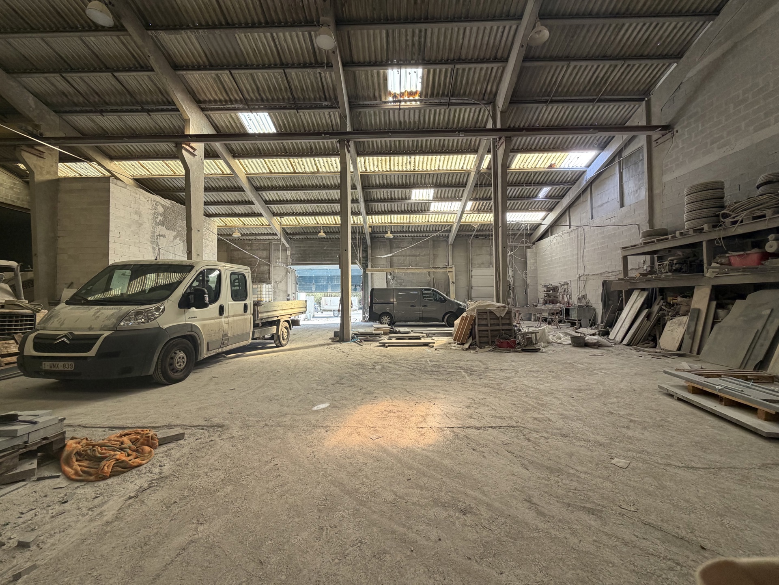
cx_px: 390
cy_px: 292
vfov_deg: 85.7
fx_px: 315
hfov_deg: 102.1
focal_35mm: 14
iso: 125
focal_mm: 2.22
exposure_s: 1/121
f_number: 2.2
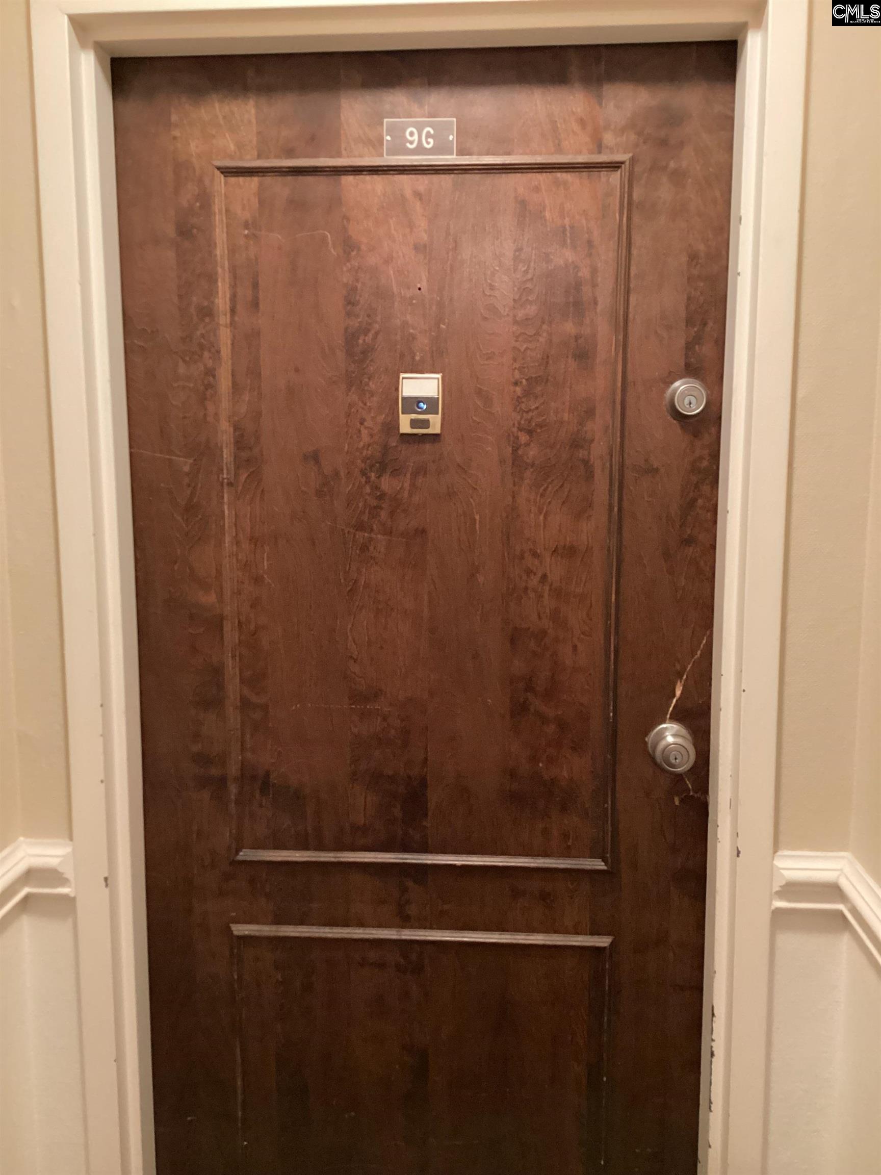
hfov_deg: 45.4
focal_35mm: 31
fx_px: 1052
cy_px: 588
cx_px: 440
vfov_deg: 58.4
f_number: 2.4
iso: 500
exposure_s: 1/30
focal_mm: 3.3
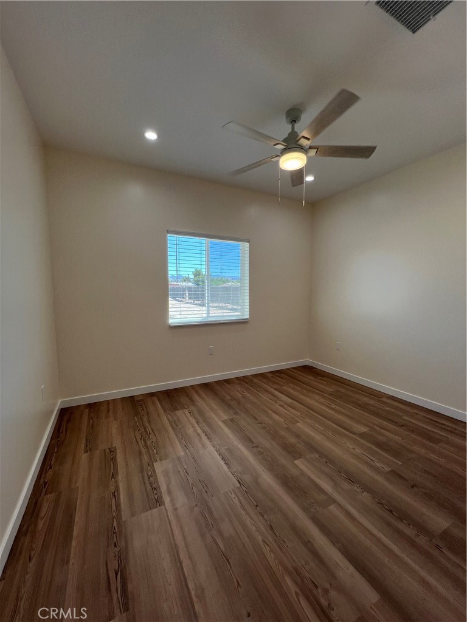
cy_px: 311
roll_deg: -0.9
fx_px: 234
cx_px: 234
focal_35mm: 13
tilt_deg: -3.7
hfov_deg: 89.9
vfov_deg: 106.2
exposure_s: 1/156
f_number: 1.8
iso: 32
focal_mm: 1.57
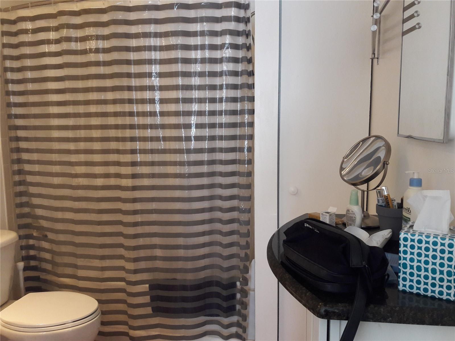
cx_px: 228
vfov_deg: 49.7
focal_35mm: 28
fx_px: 368
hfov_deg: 63.4
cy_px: 170
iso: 160
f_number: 1.9
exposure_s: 1/30
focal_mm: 3.7
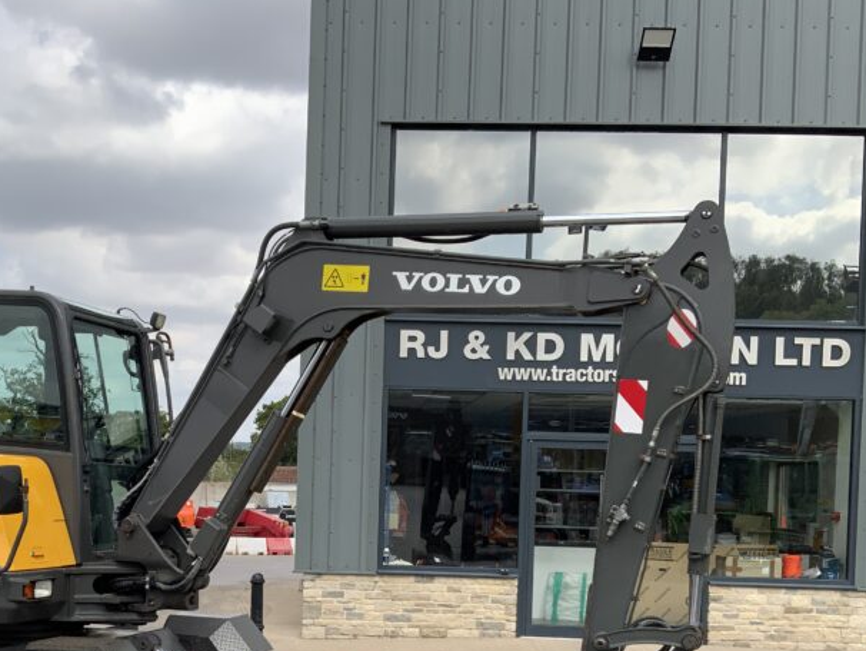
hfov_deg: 38.6
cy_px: 511
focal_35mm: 49
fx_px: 1226
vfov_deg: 29.1
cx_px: 312
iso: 16
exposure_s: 1/1221
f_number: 1.8
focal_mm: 3
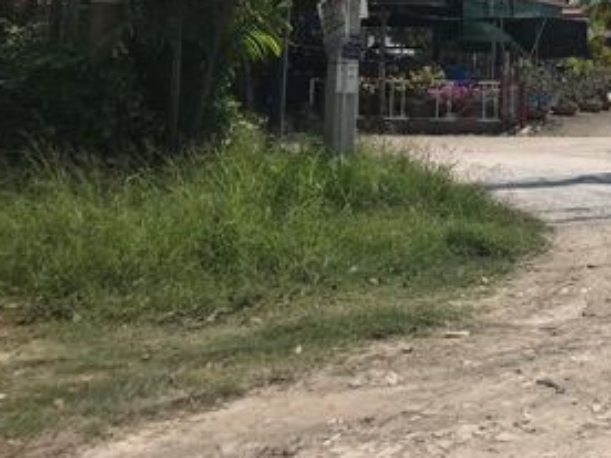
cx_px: 677
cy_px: -46
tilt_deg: +6.9
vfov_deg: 21.4
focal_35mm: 65
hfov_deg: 27.2
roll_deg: -0.6
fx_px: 1147
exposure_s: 1/5051
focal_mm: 3.99
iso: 20
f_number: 1.8
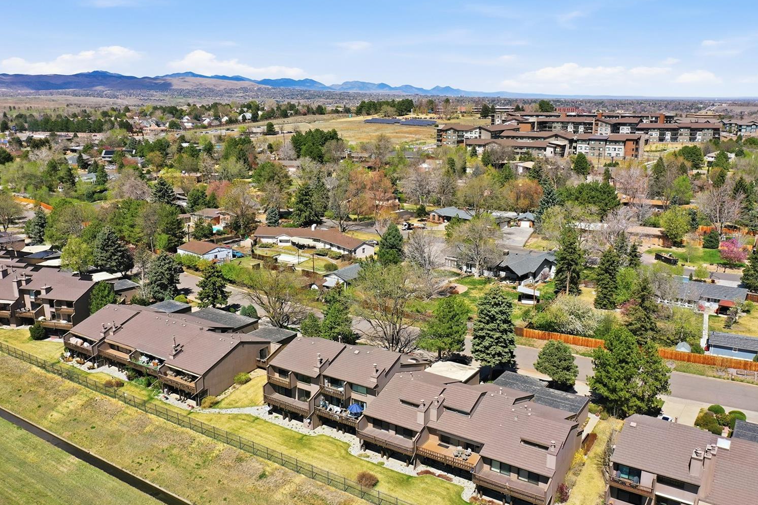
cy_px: 256
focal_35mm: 30
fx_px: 632
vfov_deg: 43.6
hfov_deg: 61.9
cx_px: 382
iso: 100
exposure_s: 1/640
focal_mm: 10.3
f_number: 6.3
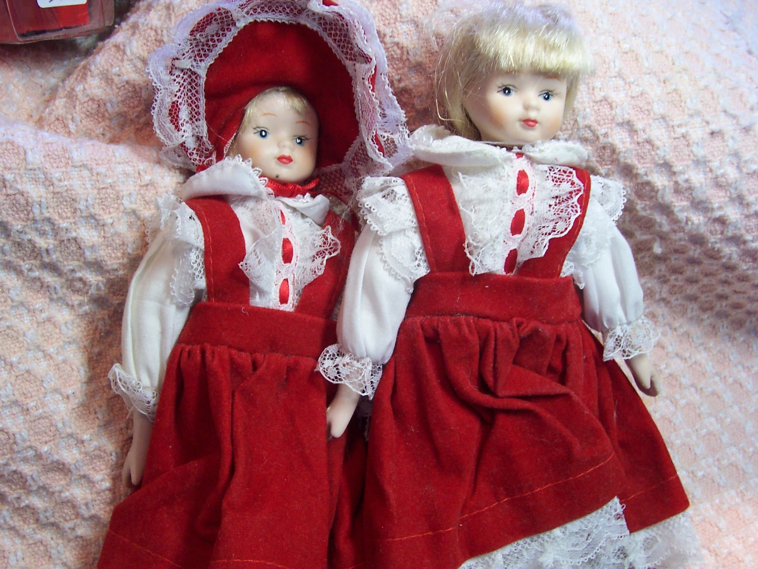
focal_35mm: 37
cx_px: 379
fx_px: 810
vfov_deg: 38.7
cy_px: 284
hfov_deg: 50.1
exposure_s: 1/30
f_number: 2.8
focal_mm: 5.6
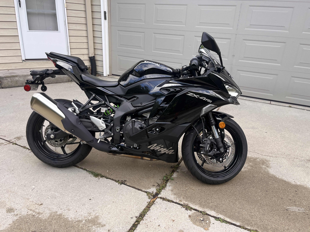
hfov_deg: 67.3
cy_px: 116
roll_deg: -2.9
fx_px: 233
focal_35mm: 26
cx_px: 155
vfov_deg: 53.1
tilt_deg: -22.4
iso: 50
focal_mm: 5.1
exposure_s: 1/346
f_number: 1.6
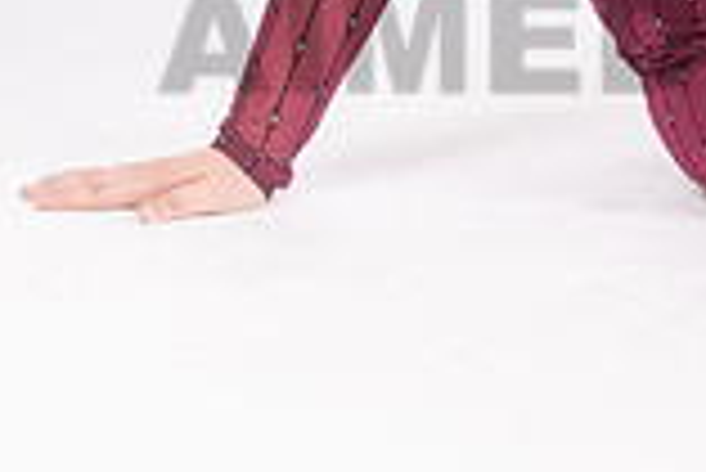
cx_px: 884
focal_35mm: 386
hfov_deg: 5.3
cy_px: -453
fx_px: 7577
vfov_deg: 3.5
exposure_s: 1/160
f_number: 11
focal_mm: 70
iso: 320
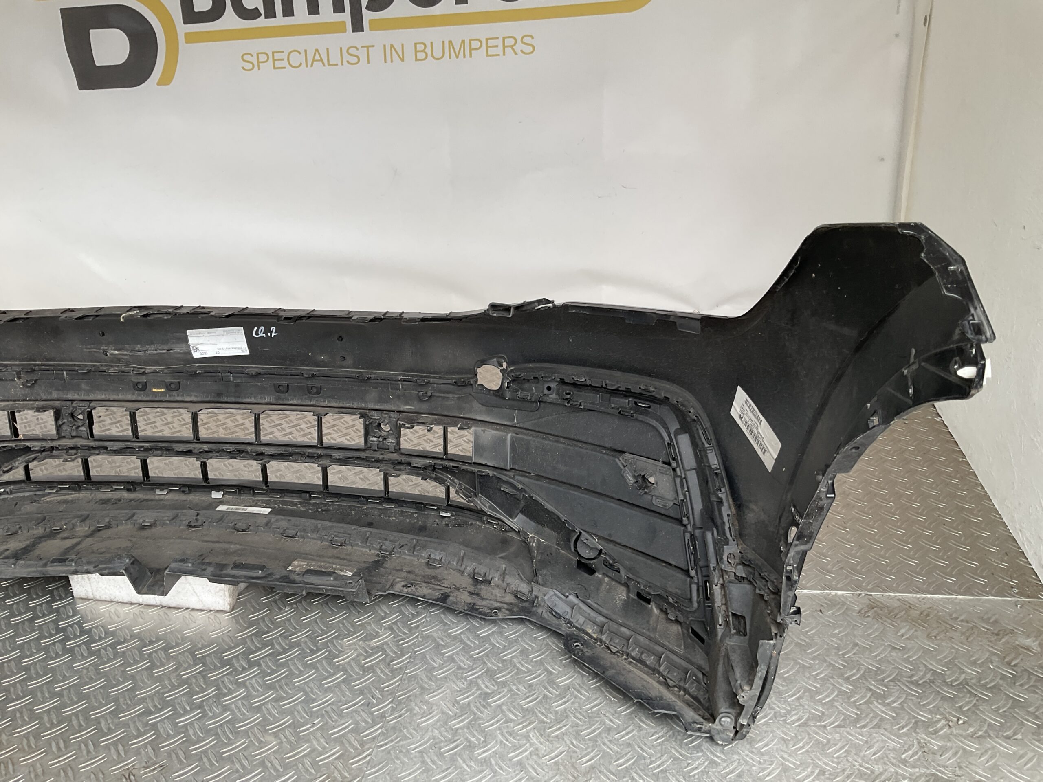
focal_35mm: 29
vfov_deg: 48.2
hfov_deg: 61.7
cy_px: 391
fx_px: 874
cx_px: 522
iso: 20
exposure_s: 1/120
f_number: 1.8
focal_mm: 3
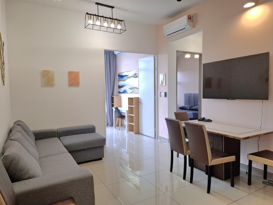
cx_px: 136
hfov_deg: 73.9
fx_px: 181
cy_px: 102
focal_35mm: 23
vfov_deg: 58.9
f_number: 1.8
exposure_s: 1/100
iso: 80
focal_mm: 5.54
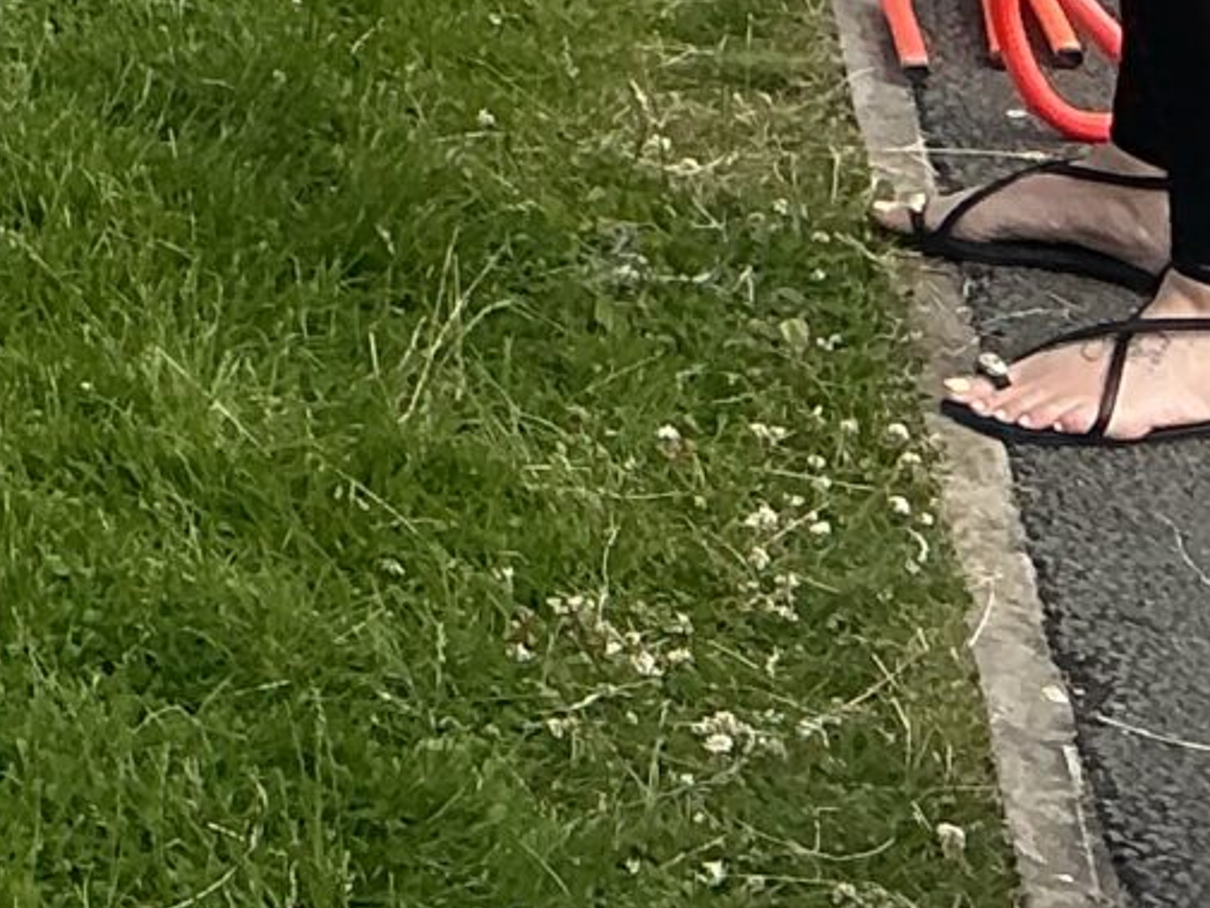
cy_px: -1061
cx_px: -1797
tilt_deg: -6.5
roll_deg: +0.0
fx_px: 5140
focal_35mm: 147
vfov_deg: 9.3
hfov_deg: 11.1
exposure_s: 1/1121
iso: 25
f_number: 1.8
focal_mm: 3
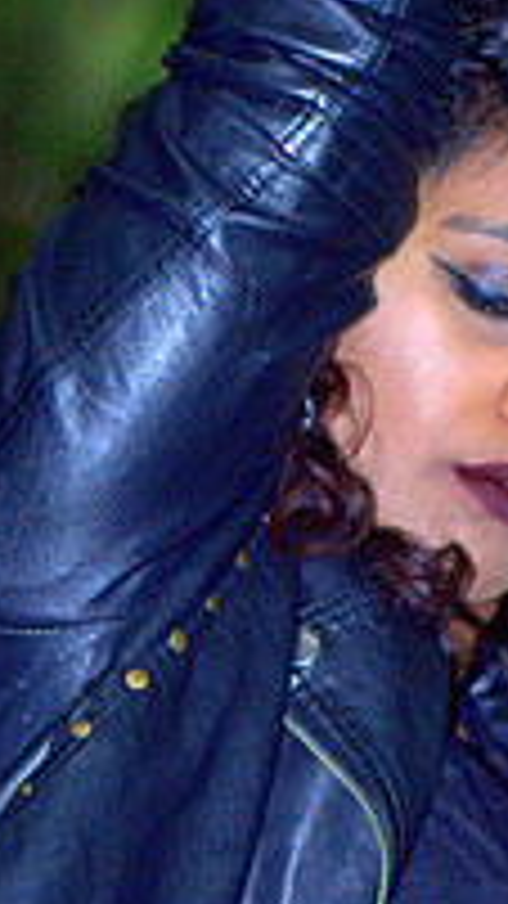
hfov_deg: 3.4
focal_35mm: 353
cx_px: 551
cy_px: 27
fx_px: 8457
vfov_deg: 6.1
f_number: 3.2
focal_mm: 100
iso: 800
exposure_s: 1/60
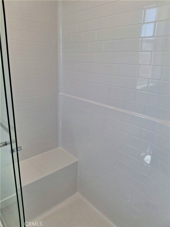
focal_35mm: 25
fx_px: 164
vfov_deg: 69.4
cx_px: 85
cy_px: 114
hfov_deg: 54.9
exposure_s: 1/120
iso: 32
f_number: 1.8
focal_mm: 4.69
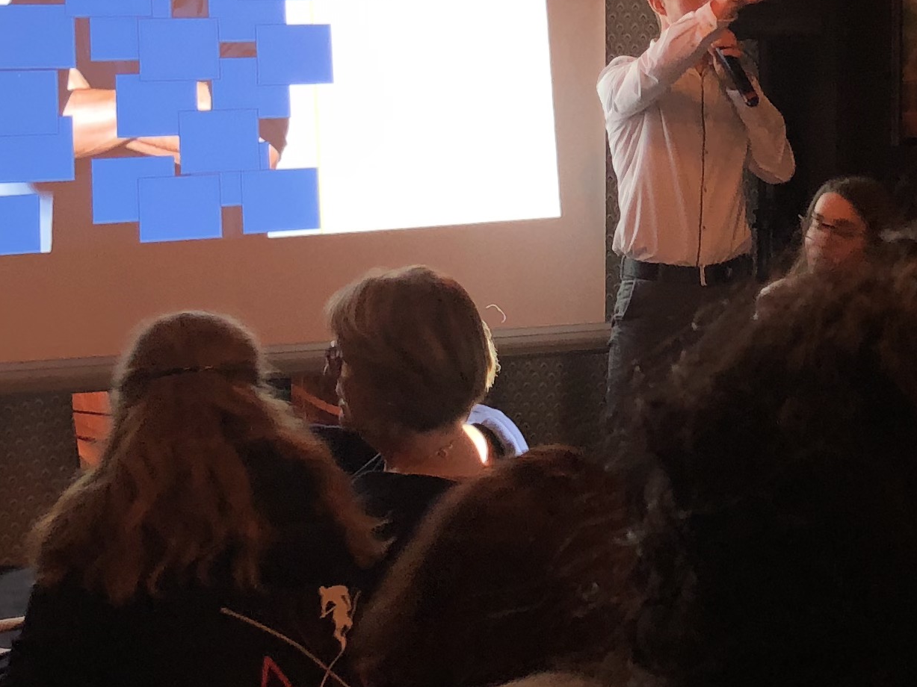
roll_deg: -0.4
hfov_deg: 20.7
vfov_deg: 16.0
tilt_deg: -6.9
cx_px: 871
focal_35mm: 92
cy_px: 222
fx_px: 2437
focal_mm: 3.99
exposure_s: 1/60
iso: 400
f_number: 1.8
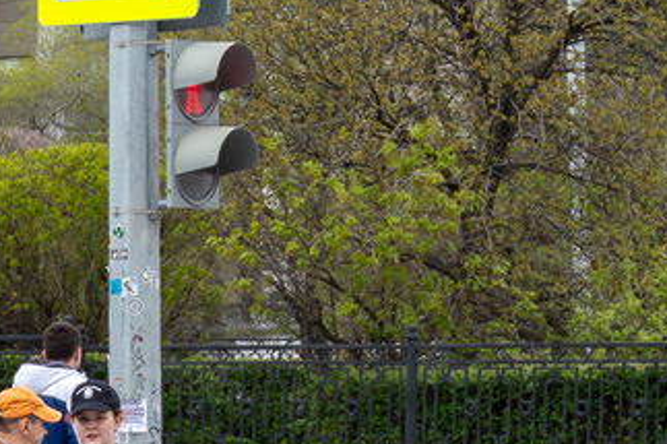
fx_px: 4129
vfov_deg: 6.1
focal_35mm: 223
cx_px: -562
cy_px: 578
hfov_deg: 8.8
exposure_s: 1/400
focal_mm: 40
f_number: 7.1
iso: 200
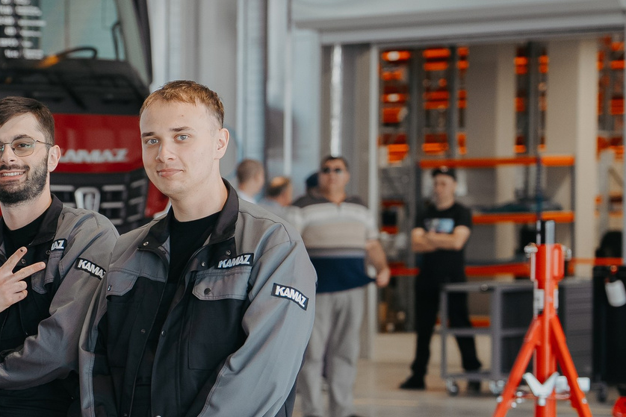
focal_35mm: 165
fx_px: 2869
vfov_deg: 8.3
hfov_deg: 12.2
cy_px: 397
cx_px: -119
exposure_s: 1/160
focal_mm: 54
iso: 160
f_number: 2.5
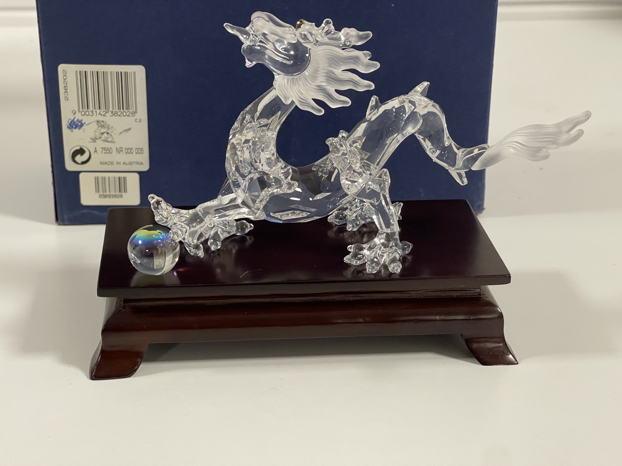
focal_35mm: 64
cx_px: 311
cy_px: 233
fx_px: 1150
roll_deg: -2.1
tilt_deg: -25.5
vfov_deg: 22.9
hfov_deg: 30.3
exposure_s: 1/50
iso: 320
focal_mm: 7.5
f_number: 2.2
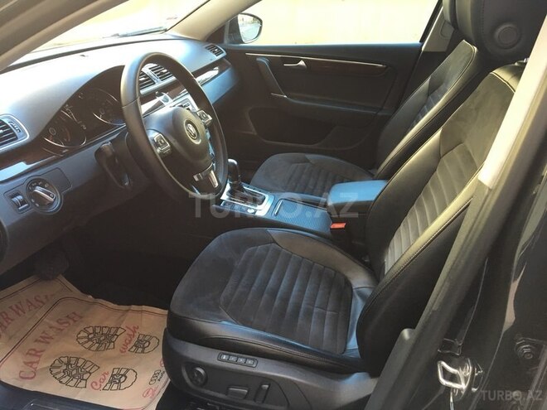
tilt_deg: -25.5
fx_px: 458
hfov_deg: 61.7
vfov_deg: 48.2
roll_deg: -1.0
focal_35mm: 29
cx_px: 274
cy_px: 205
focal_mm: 4.15
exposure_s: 1/33
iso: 50
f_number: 2.2
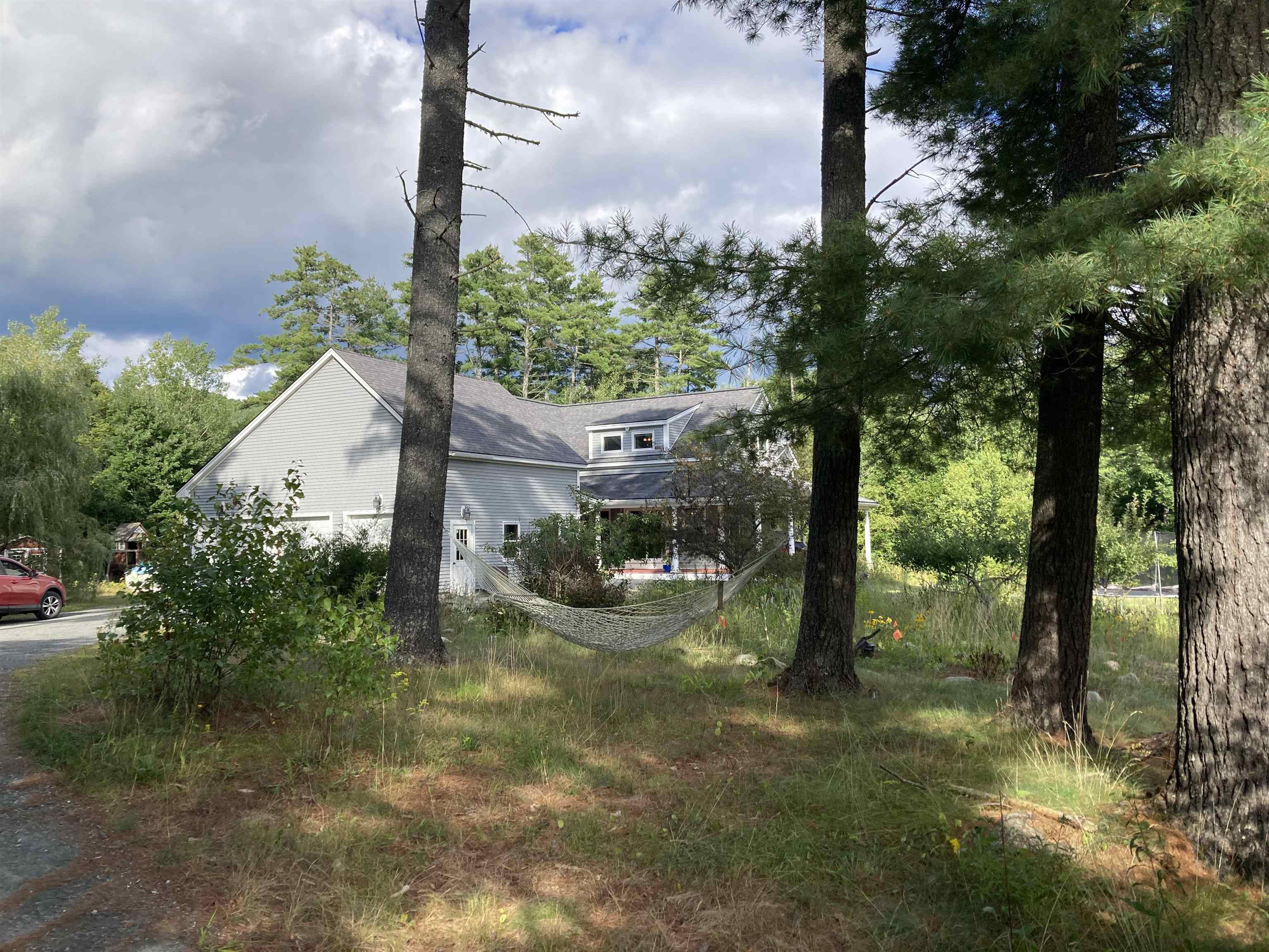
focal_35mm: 28
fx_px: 1026
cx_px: 634
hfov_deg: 63.4
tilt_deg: +8.4
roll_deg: -0.6
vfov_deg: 49.7
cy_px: 476
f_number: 1.8
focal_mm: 3.99
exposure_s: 1/1171
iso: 20
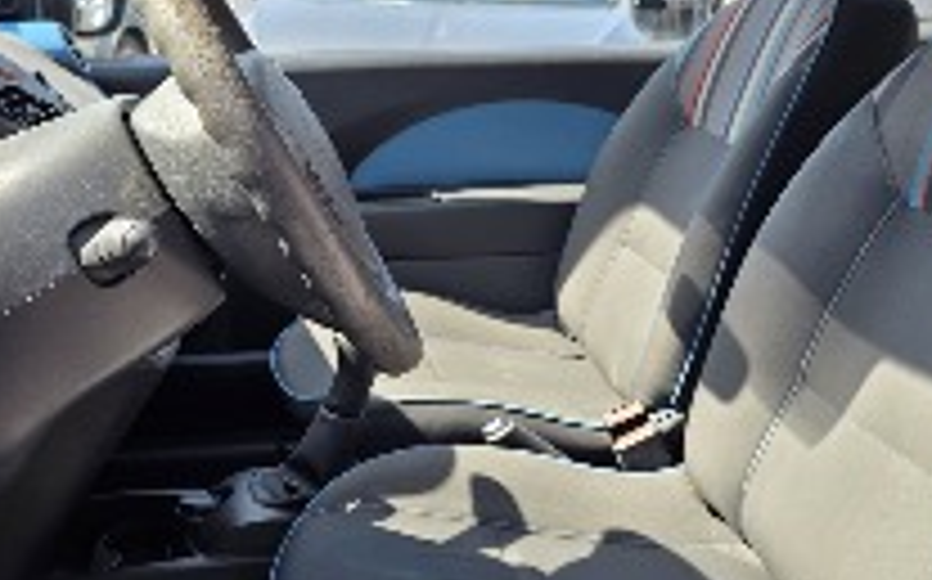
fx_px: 1244
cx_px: 558
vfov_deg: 26.3
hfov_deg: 40.9
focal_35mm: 49
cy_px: 301
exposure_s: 1/359
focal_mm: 6.25
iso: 40
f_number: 1.7
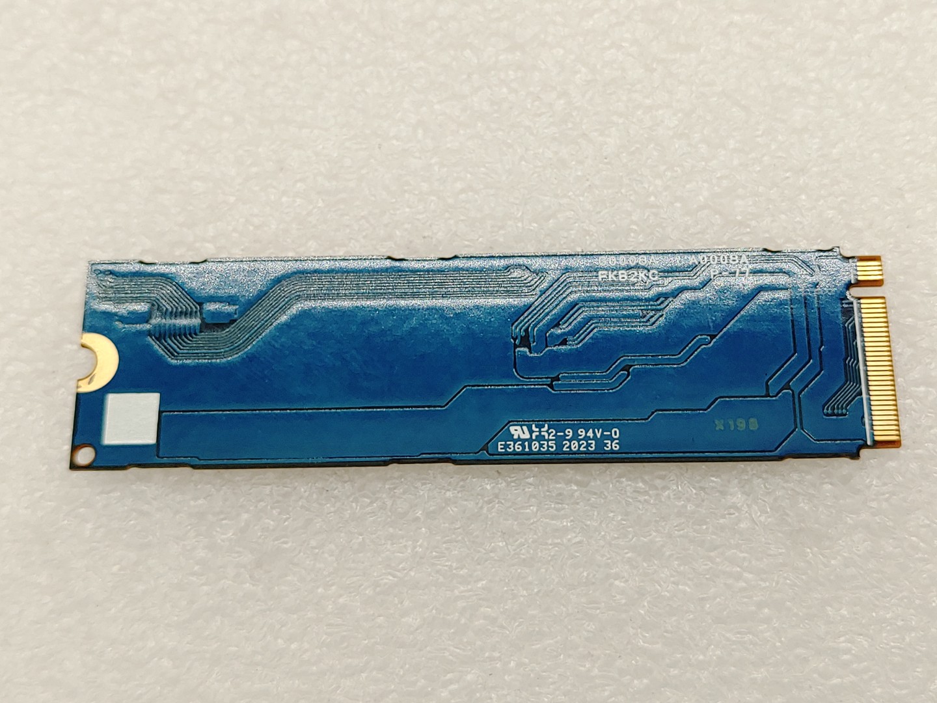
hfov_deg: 38.9
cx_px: 468
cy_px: 352
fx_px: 1326
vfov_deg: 29.7
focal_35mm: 49
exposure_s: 1/136
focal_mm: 4.36
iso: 50
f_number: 1.8
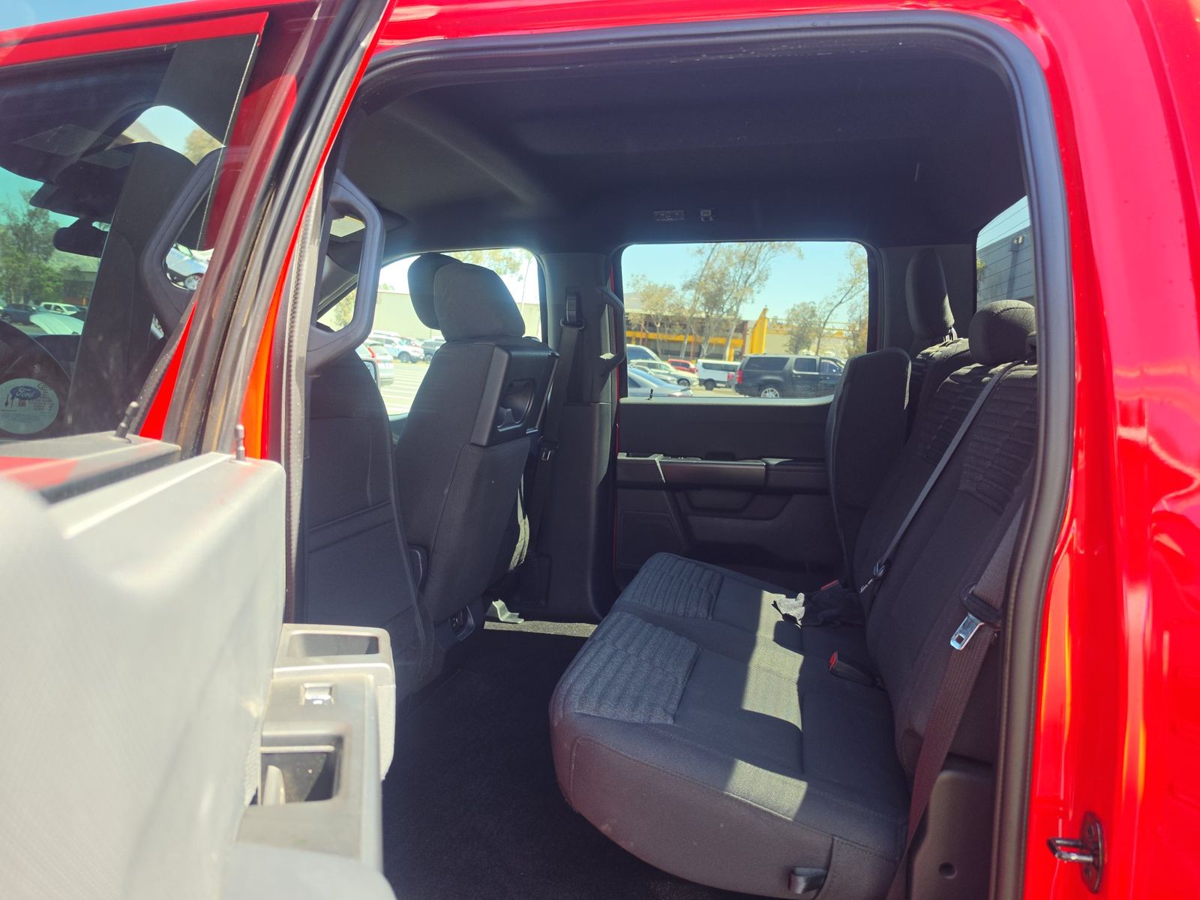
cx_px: 600
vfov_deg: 58.9
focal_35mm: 23
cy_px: 450
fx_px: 797
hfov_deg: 73.9
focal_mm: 6.5
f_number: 1.4
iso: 12
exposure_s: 1/119
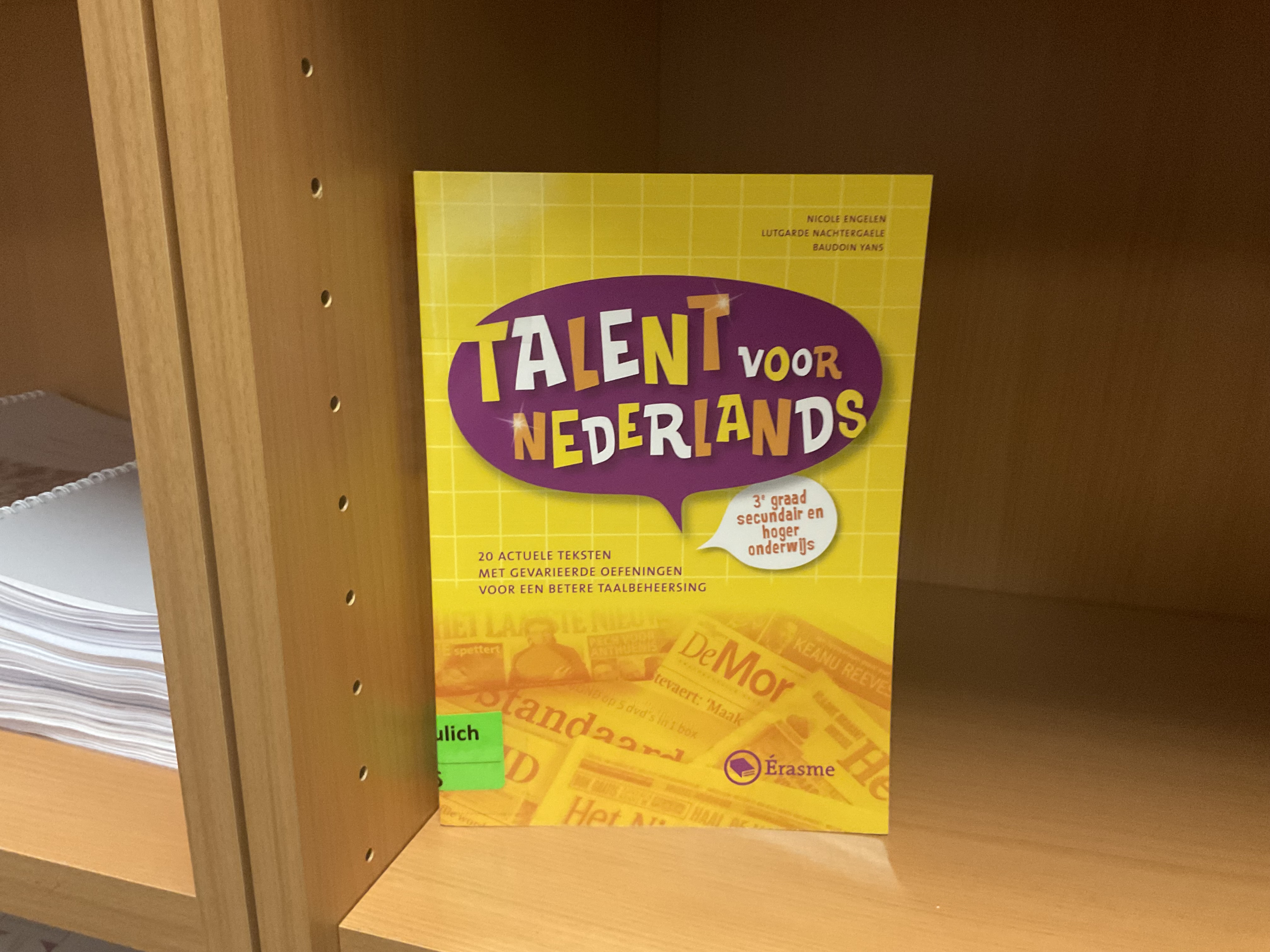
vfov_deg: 48.2
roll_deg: -0.4
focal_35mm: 29
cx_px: 635
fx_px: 1064
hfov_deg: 61.7
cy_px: 476
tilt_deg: -16.0
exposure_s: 1/25
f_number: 1.8
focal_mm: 3
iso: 320
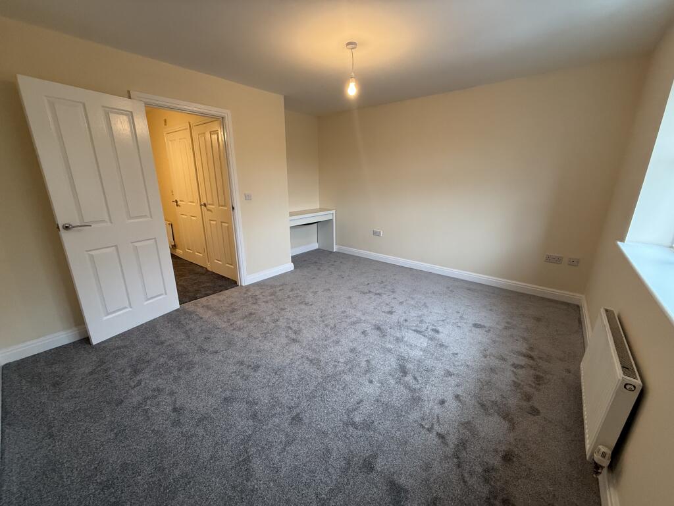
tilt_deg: -15.3
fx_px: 273
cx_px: 337
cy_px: 253
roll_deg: +0.1
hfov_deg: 102.1
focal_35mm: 14
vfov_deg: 85.7
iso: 250
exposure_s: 1/100
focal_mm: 2.22
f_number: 2.2
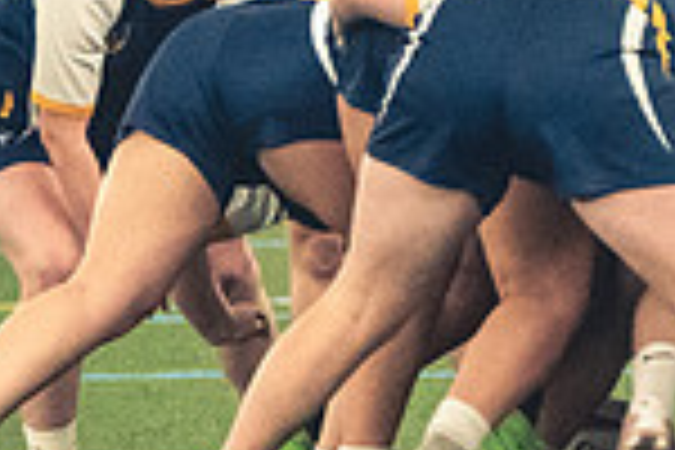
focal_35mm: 1457
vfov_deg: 0.9
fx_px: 27317
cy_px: 133
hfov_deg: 1.4
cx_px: 710
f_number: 2.8
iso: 12800
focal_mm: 200
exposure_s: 1/500
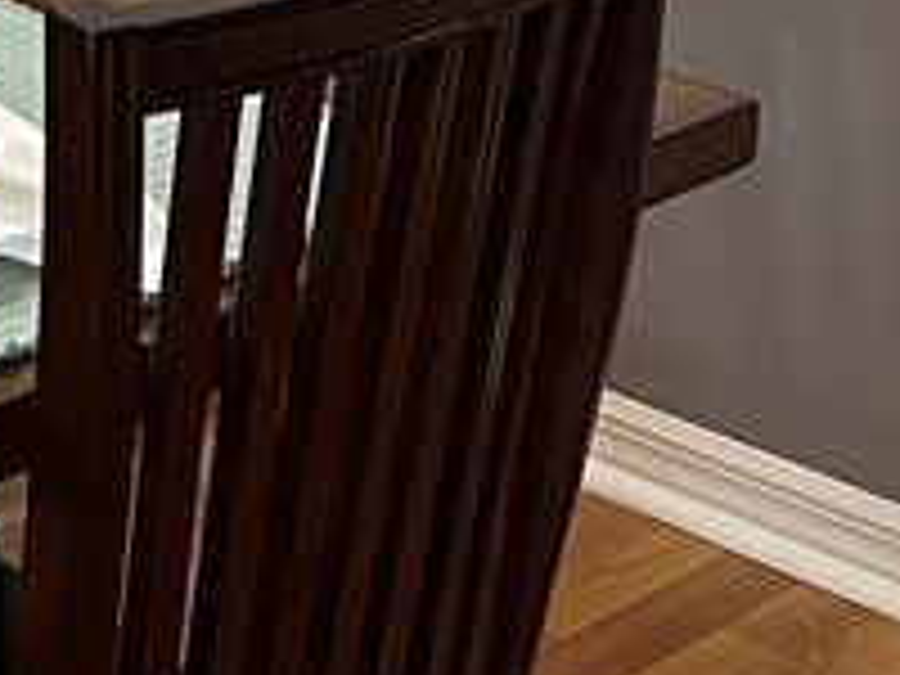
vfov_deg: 9.8
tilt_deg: -4.5
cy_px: -958
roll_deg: +0.5
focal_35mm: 133
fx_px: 3458
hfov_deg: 12.8
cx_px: -932
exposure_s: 1/60
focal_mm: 5.7
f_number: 1.5
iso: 160
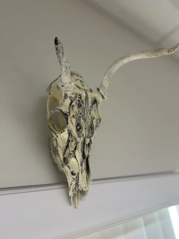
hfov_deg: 54.9
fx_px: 172
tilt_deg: +23.2
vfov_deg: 69.4
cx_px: 93
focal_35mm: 25
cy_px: 116
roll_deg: +9.3
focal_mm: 6.86
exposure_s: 1/60
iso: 200
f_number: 1.78
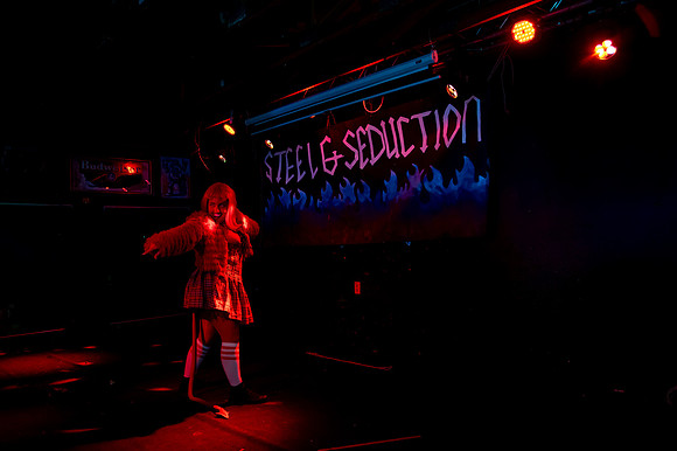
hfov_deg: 70.3
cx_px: 317
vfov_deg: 50.2
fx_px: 480
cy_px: 235
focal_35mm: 26
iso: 5000
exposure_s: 1/50
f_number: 4
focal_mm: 24
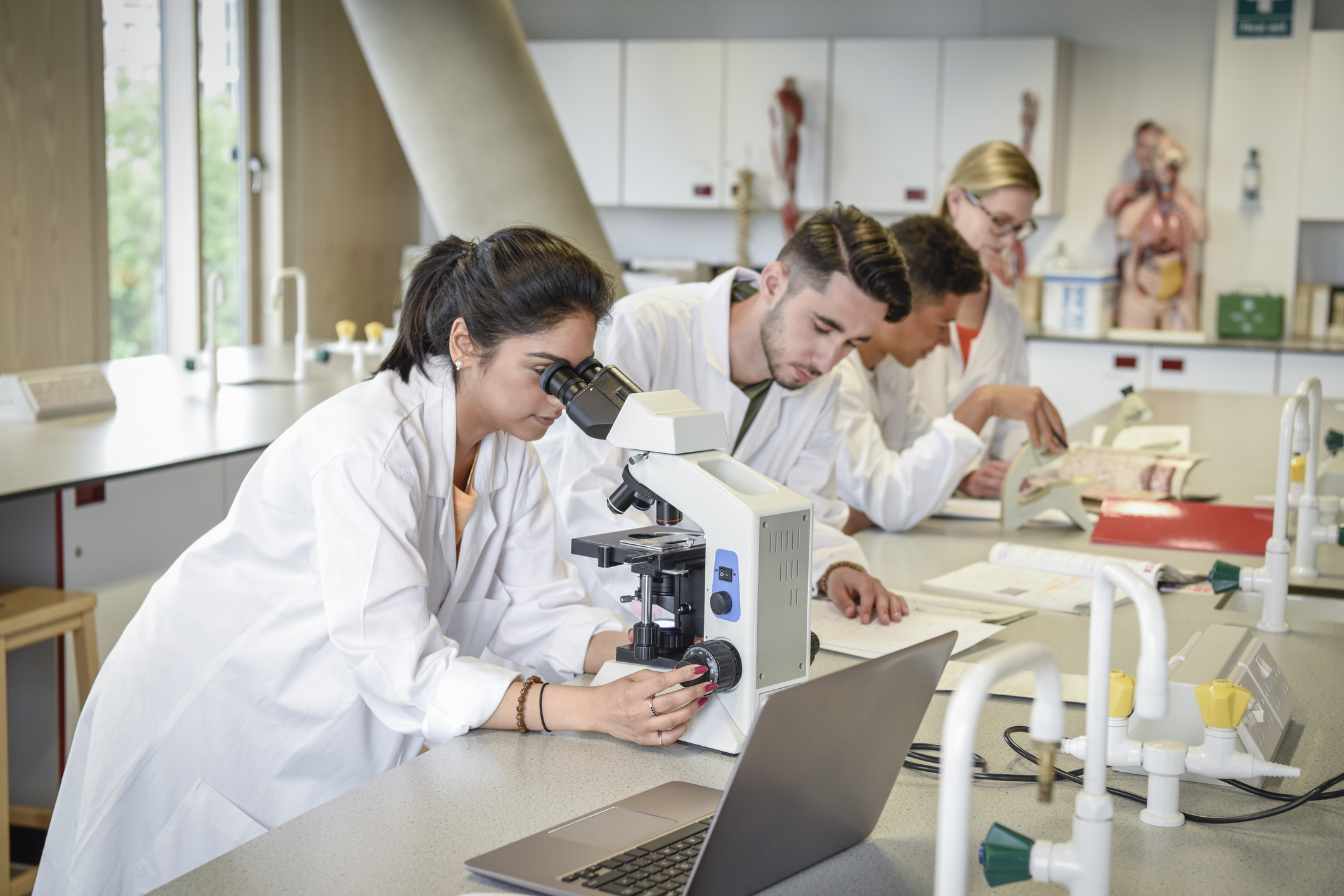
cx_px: 672
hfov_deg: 36.2
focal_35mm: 55
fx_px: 2054
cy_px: 448
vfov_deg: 24.6
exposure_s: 1/80
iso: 400
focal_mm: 55
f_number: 4.5
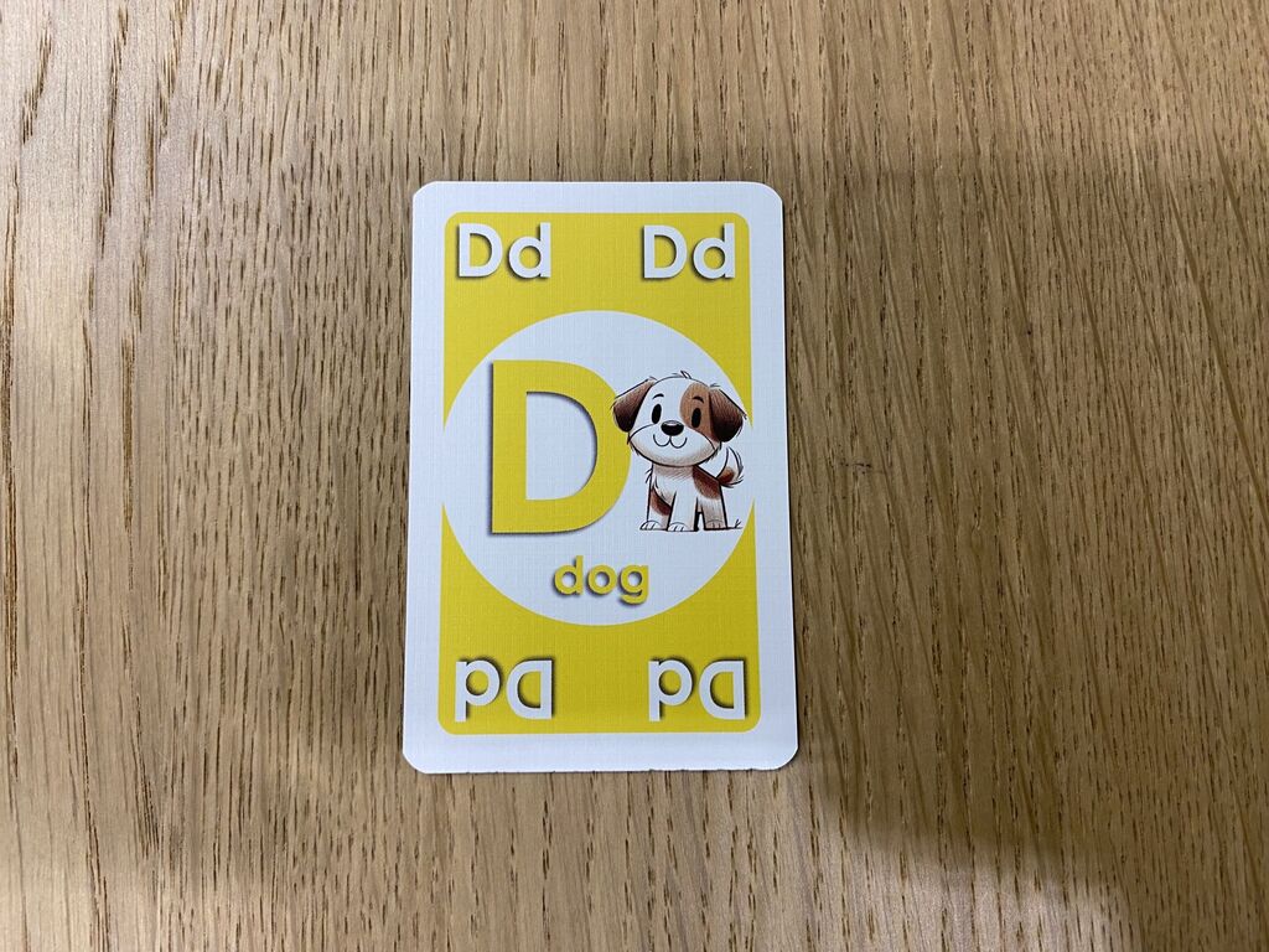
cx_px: 634
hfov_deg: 69.4
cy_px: 476
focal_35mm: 25
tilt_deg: -86.0
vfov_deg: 54.9
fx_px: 916
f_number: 1.8
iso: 100
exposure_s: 1/50
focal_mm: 4.25
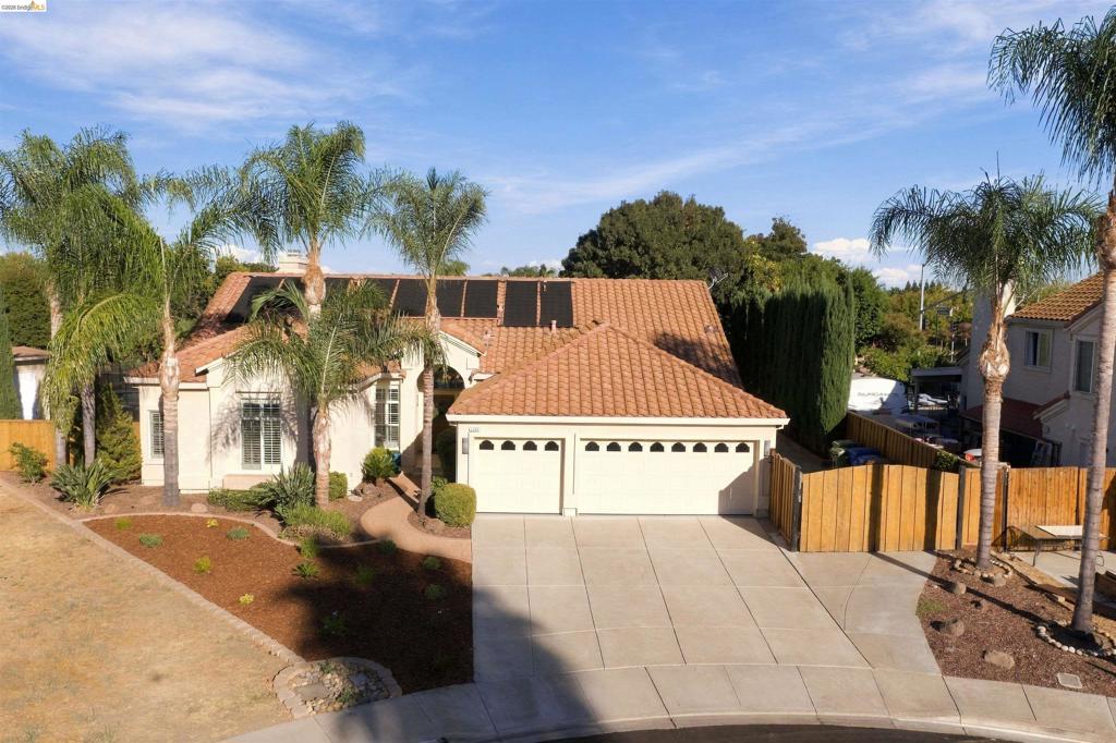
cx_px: 558
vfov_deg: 46.4
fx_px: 868
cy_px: 372
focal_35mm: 28
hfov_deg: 65.5
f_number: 7.1
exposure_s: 1/100
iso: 200
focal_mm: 10.3
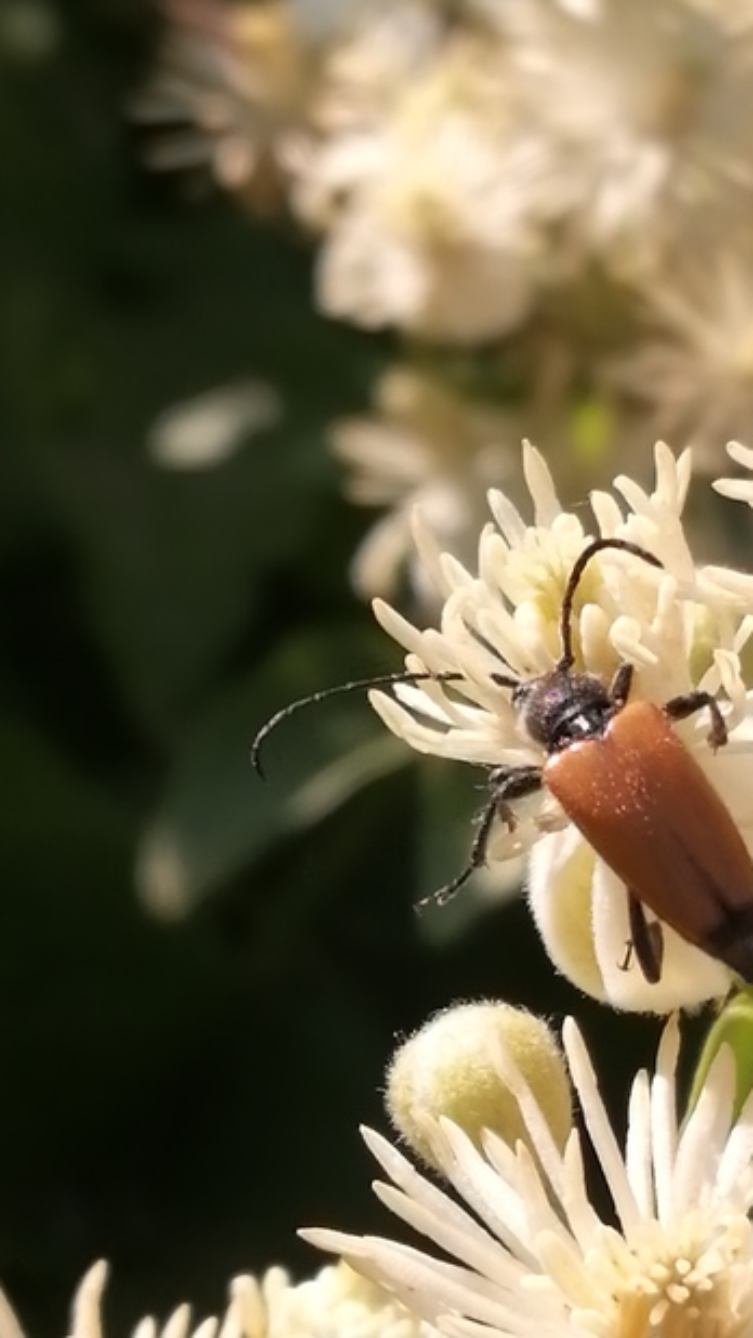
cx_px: 485
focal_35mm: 115
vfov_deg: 18.6
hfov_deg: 10.5
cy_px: 673
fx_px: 4079
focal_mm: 3.46
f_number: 1.8
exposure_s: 1/1368
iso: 50
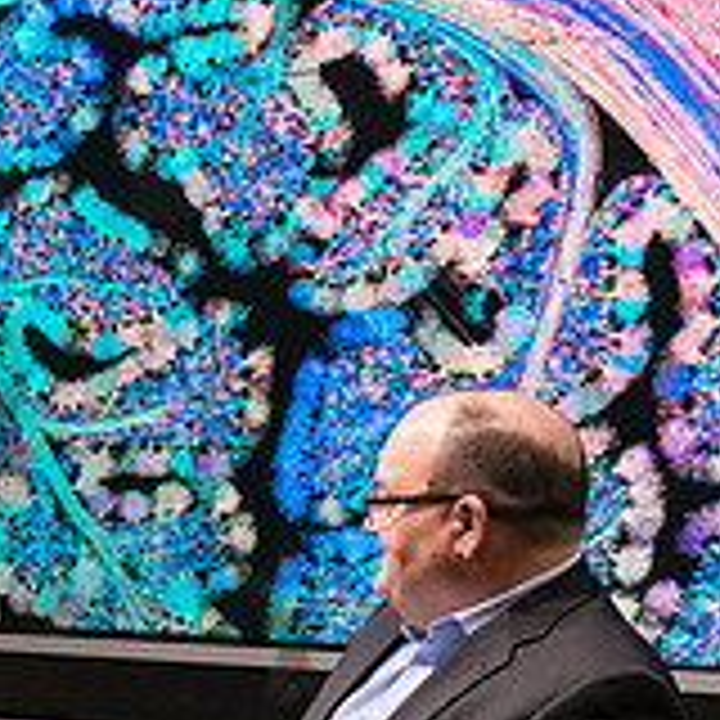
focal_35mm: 111
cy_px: 623
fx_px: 2612
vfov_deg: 15.5
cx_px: -580
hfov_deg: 13.9
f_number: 4
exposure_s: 1/200
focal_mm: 36
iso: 6400
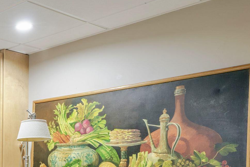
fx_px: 395
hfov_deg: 29.8
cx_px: -54
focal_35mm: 57
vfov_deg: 22.7
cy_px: 175
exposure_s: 1/6
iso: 2000
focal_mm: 17.9
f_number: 8
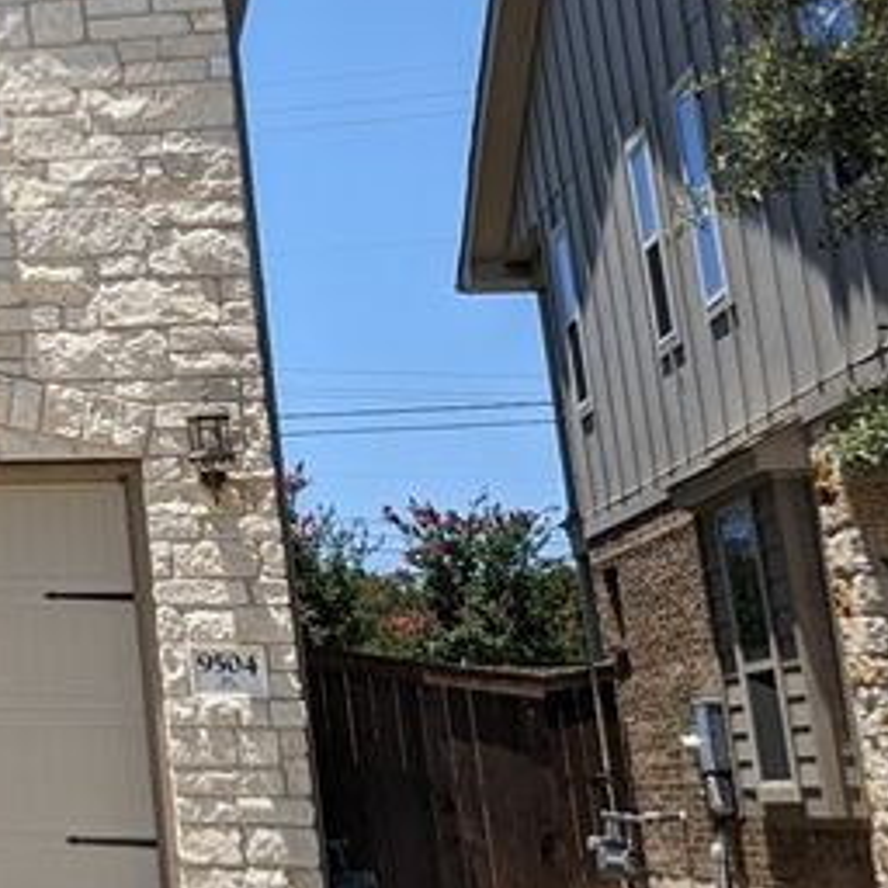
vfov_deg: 19.8
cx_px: -767
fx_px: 2467
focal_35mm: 85
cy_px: 10
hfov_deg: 16.6
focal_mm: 6.81
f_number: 1.85
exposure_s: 1/1825
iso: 44
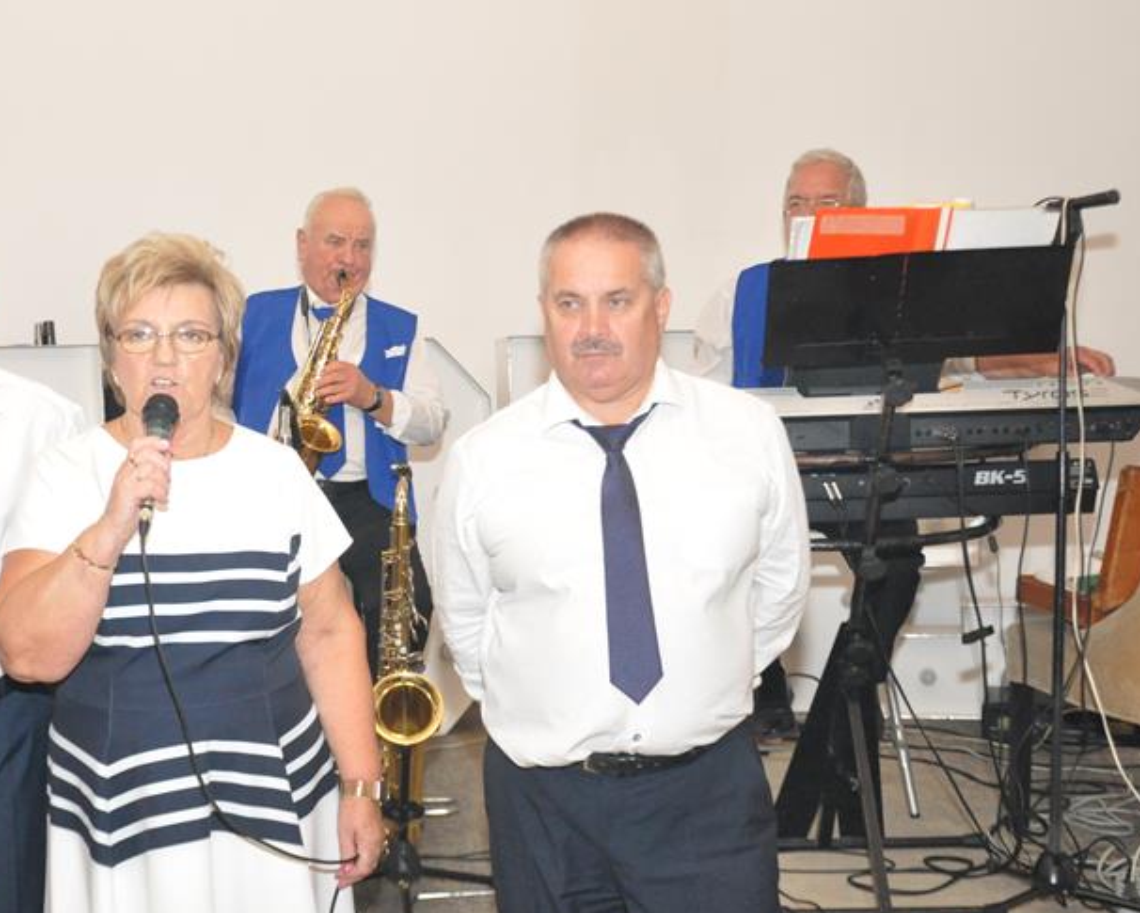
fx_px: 1923
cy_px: 520
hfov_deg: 32.5
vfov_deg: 26.7
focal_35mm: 57
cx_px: 309
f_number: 4
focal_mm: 24
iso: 2500
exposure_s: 1/60
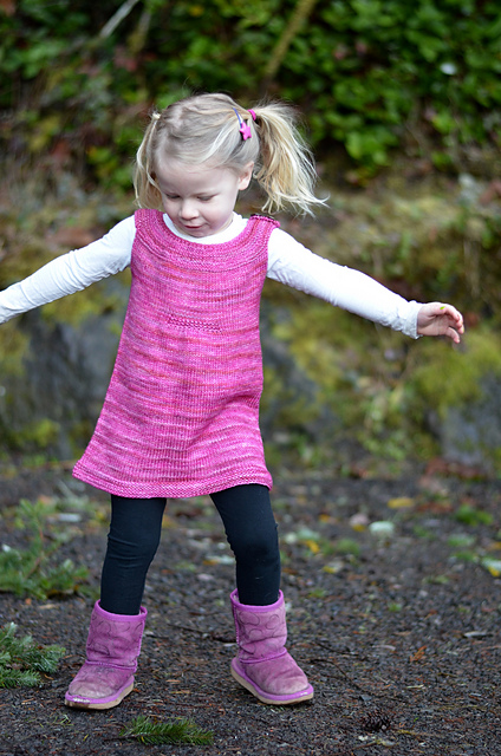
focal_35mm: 75
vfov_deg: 27.0
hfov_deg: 18.1
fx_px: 1572
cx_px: 250
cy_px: 378
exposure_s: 1/400
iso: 500
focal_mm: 50
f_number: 1.8
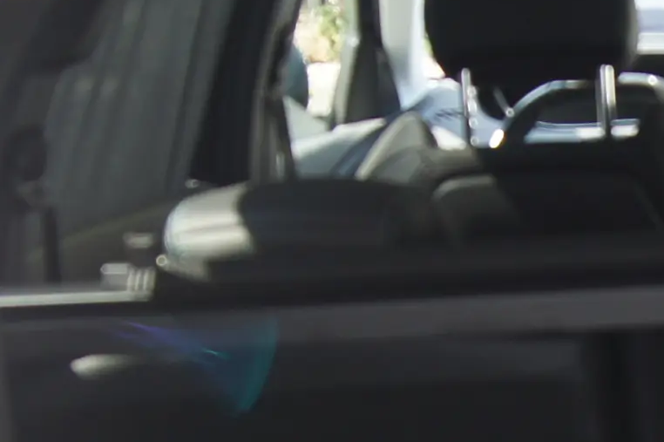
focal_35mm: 136
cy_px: 571
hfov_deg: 14.2
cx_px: 976
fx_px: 2507
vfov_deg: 9.9
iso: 100
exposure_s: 1/40
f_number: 4.5
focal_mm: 18
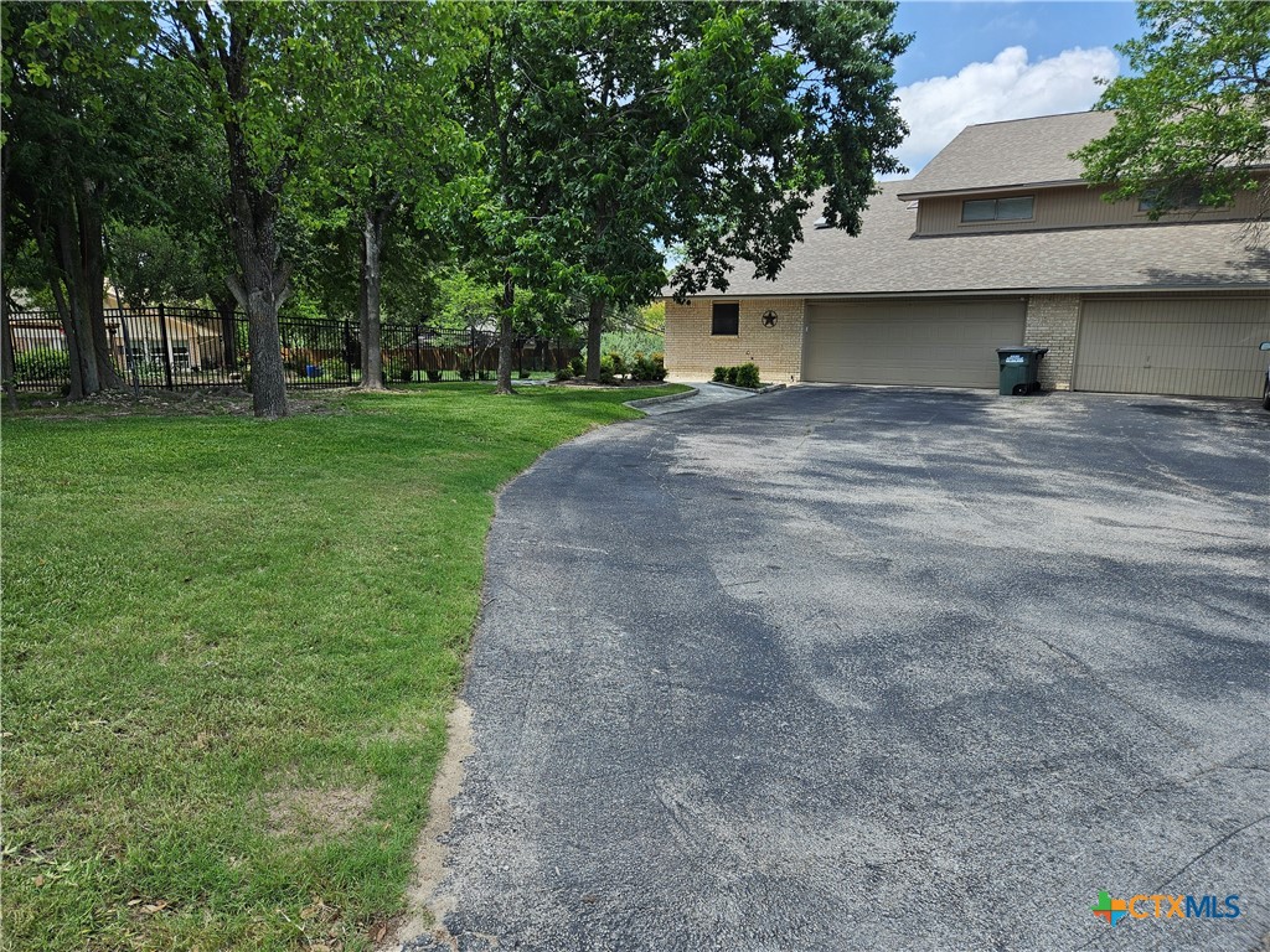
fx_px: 844
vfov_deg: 58.9
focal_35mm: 23
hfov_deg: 73.9
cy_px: 476
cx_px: 635
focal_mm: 5.4
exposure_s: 1/919
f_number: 1.8
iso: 25
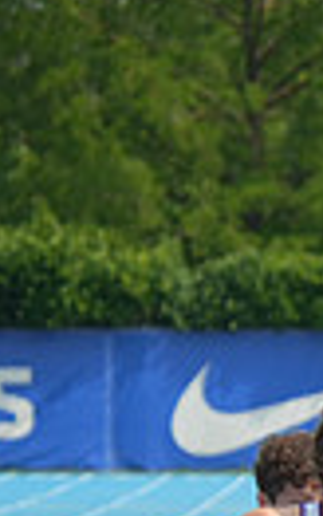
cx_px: 1064
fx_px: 11424
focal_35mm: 812
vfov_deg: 2.6
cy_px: 672
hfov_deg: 1.6
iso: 500
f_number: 5.6
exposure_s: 1/2500
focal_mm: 180
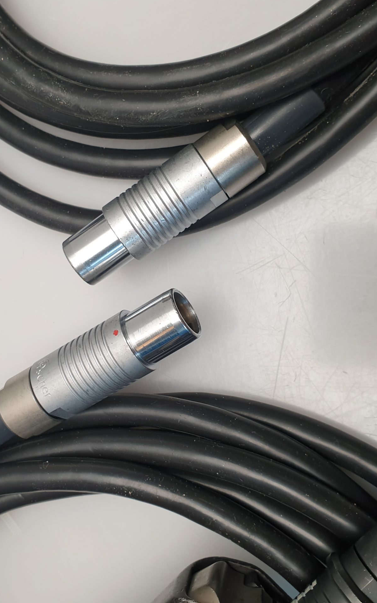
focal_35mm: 37
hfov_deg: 34.4
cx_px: 164
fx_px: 608
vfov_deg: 52.7
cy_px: 300
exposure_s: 1/50
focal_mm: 4.3
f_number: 2.4
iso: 64
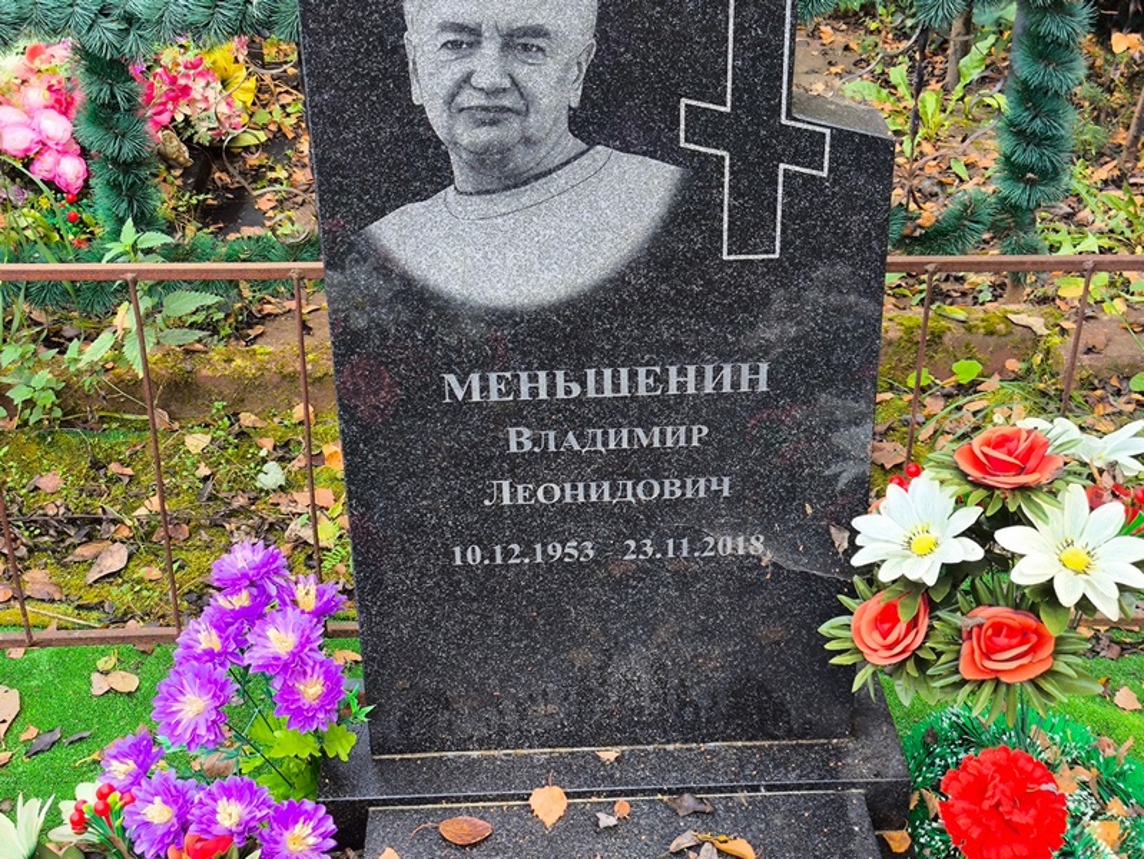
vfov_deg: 29.1
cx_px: 572
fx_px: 1653
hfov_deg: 38.2
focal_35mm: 50
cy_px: 430
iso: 50
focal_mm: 4.71
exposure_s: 1/120
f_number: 1.7
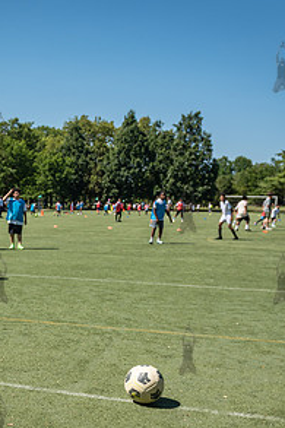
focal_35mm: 50
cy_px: 279
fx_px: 594
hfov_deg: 25.4
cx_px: -13
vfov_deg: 39.2
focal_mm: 24
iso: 200
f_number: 4
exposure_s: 1/1600
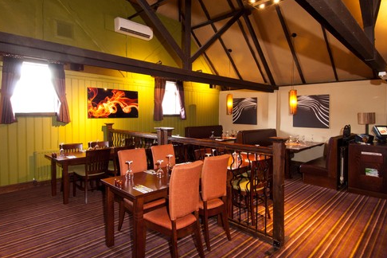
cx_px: 186
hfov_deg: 82.5
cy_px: 129
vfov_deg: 60.6
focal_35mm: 21
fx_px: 221
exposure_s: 1/1.67
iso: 400
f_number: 8
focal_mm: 13
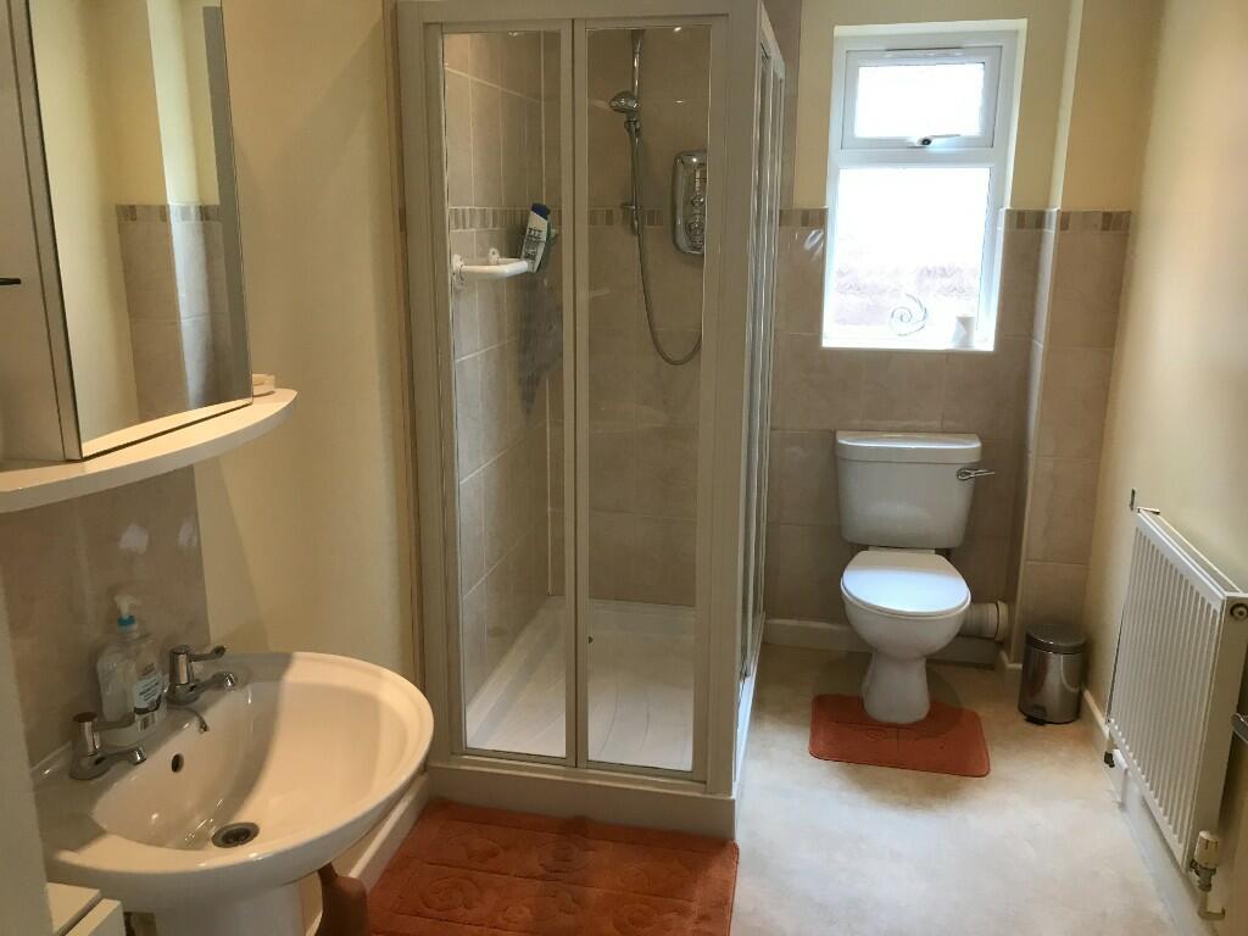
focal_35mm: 28
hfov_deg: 63.4
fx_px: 1009
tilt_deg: -11.8
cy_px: 468
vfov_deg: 49.7
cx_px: 624
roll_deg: +0.9
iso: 40
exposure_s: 1/25
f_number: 1.8
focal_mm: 3.99
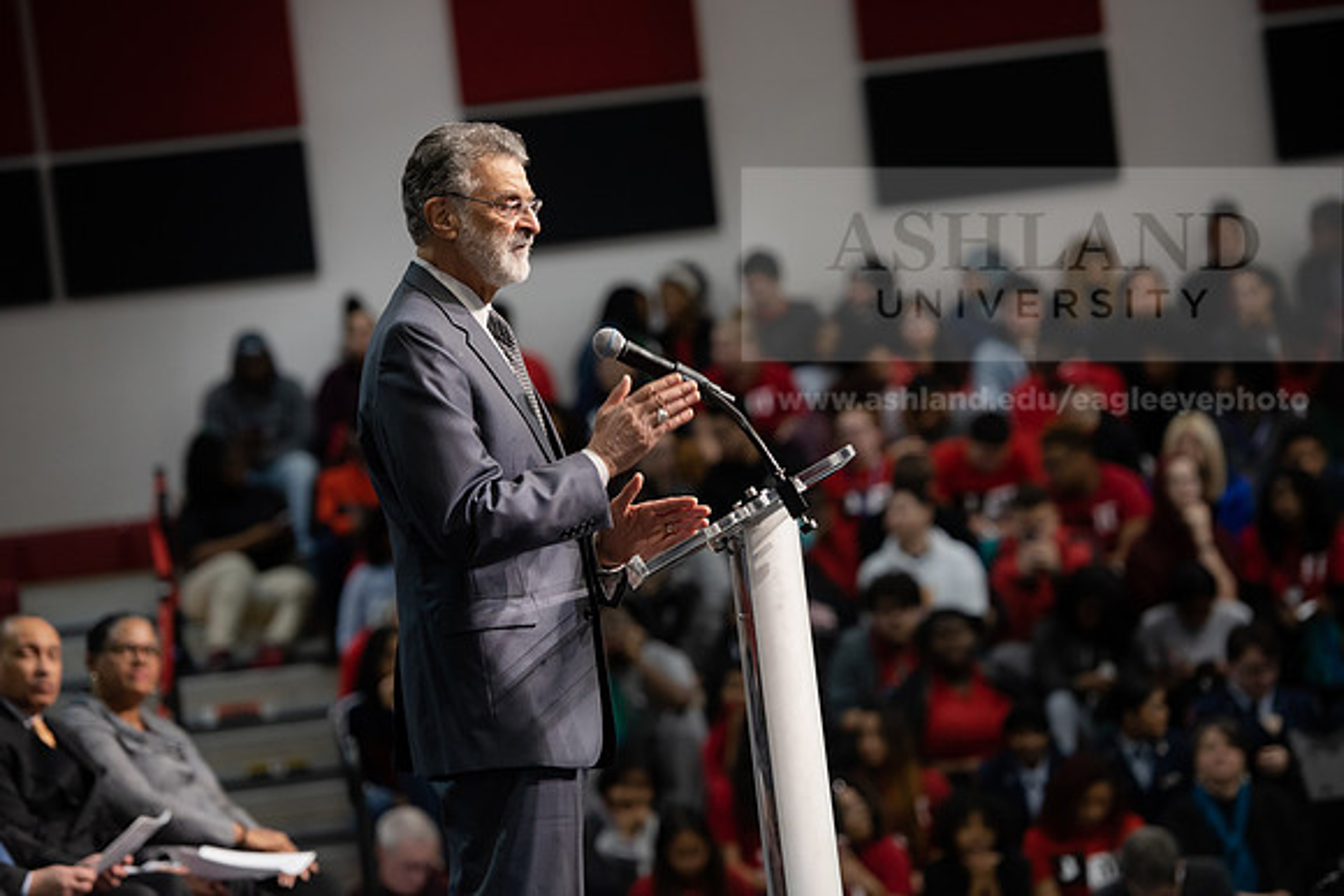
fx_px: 5414
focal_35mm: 145
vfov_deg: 9.5
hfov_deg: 14.2
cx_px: 672
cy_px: 448
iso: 1250
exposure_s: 1/200
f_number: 3.5
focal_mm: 145
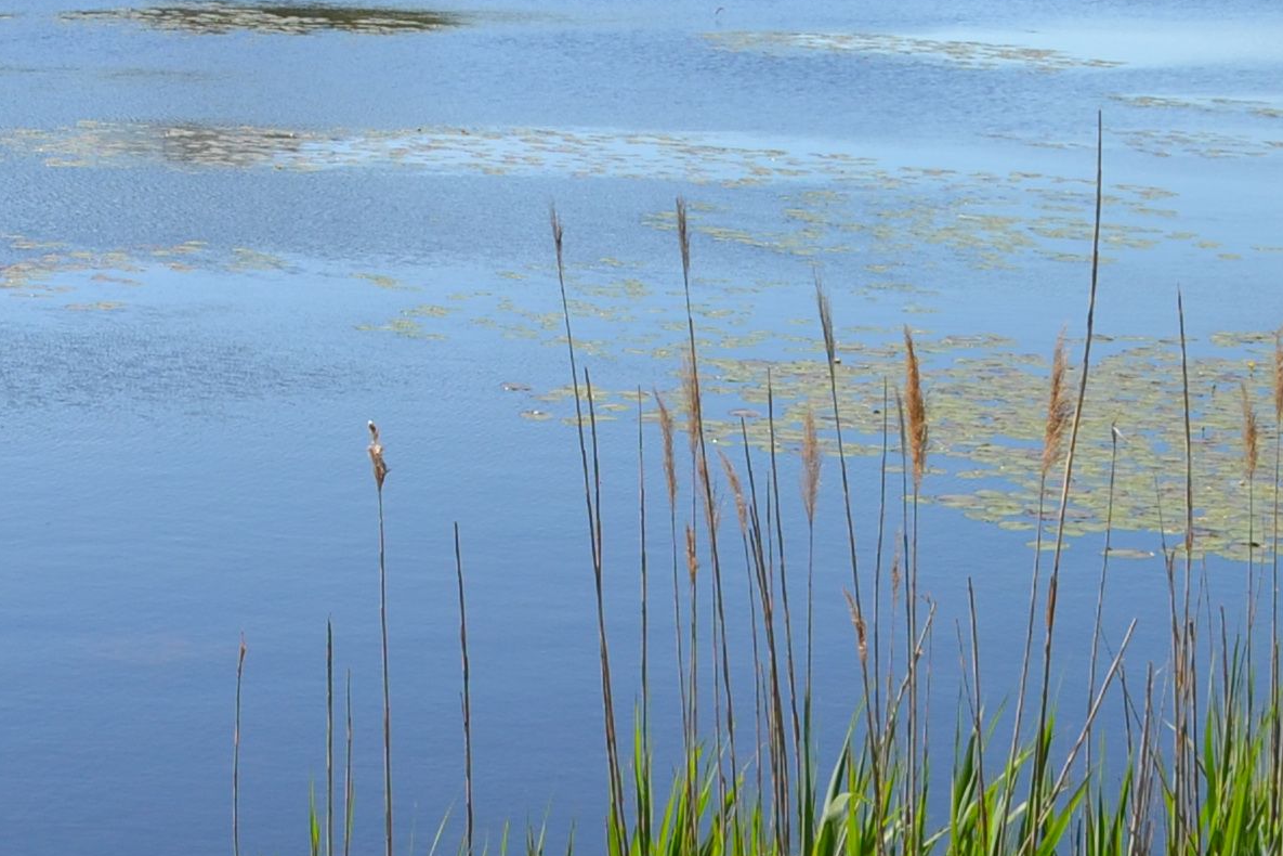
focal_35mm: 105
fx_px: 3742
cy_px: -294
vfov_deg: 12.6
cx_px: -232
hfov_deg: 18.5
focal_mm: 18
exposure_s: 1/250
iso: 100
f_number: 8
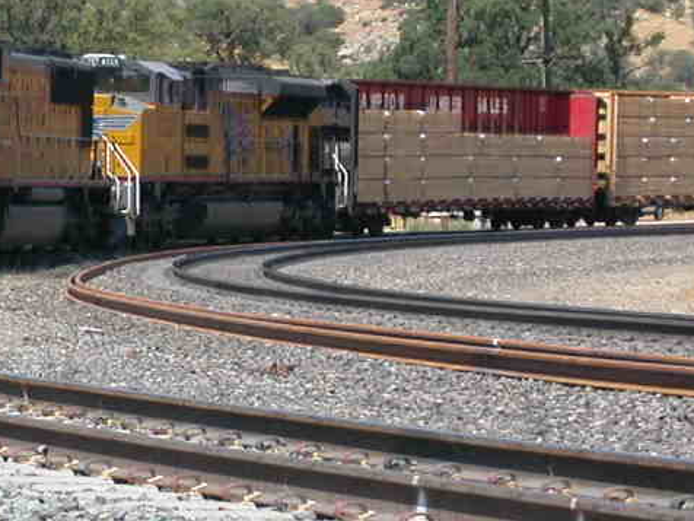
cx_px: 79
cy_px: 231
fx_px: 4792
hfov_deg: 8.3
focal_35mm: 239
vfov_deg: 6.2
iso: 100
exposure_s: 1/409
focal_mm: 16.8
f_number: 4.8
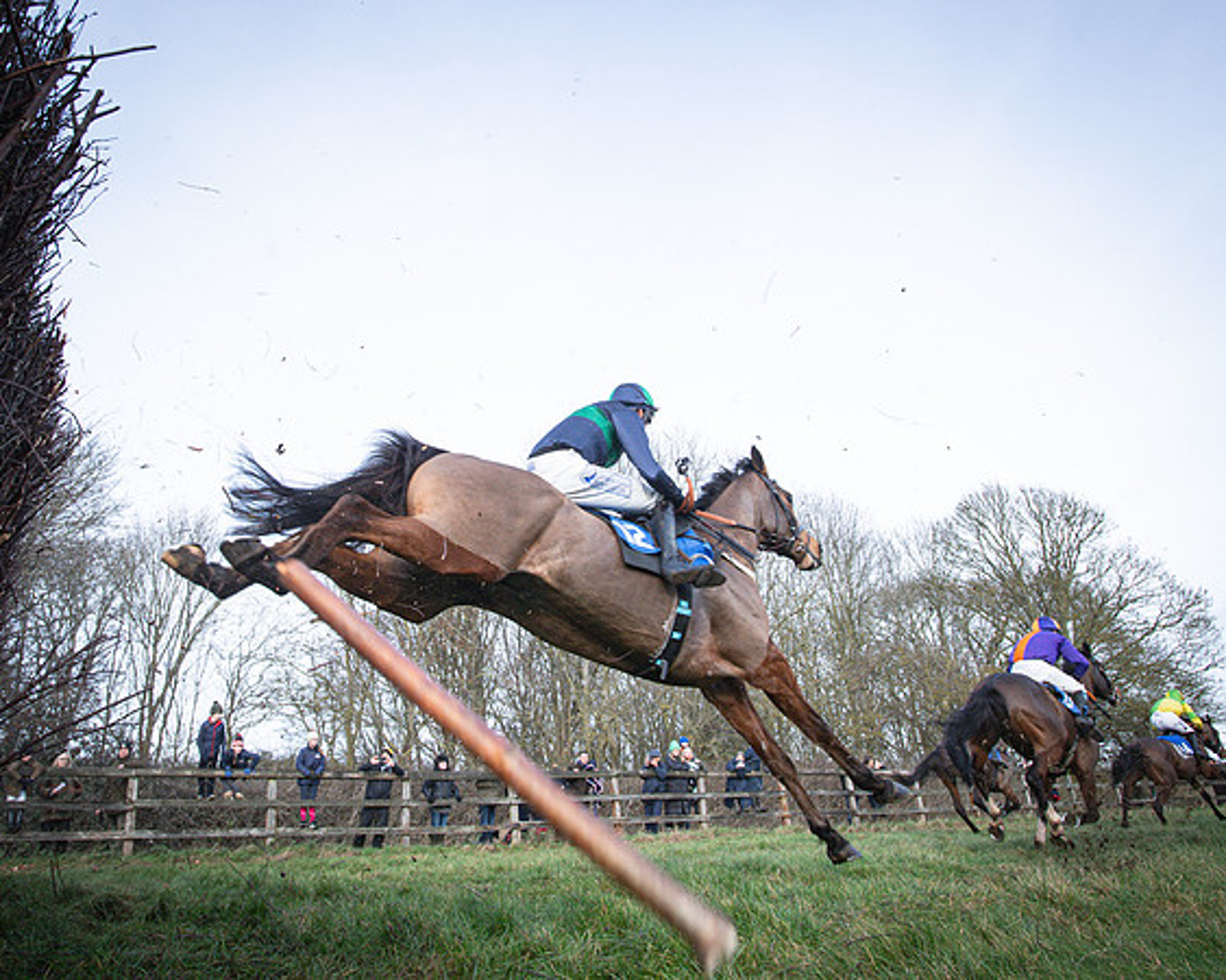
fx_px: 893
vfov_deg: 57.3
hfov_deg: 68.6
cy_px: 427
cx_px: 521
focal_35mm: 25
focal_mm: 19
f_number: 8
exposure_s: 1/1000
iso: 2000
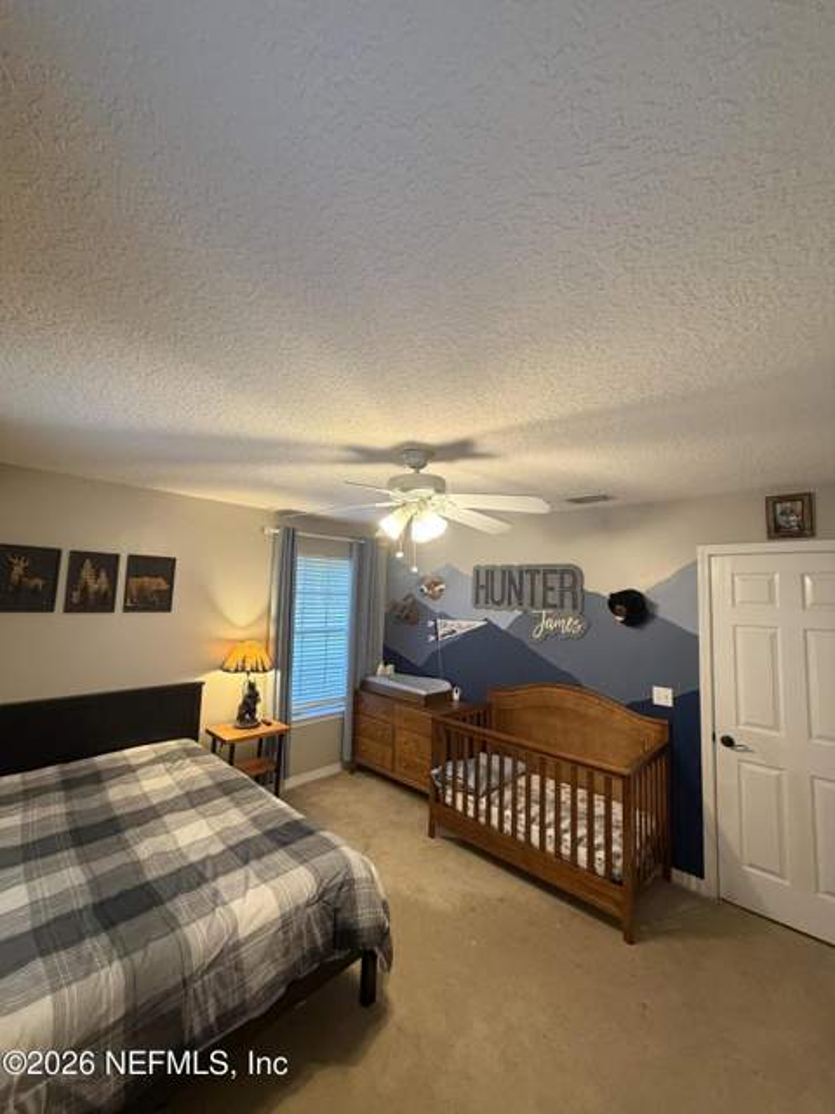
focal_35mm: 14
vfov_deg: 102.1
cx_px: 418
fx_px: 450
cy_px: 557
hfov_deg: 85.7
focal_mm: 2.22
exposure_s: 1/60
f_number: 2.2
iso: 400
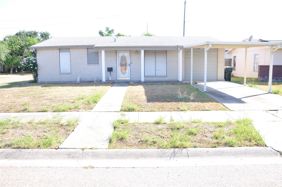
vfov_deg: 47.8
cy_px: 94
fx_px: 211
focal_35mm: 27
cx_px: 141
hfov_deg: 67.4
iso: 200
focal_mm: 18
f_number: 6.7
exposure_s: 1/180
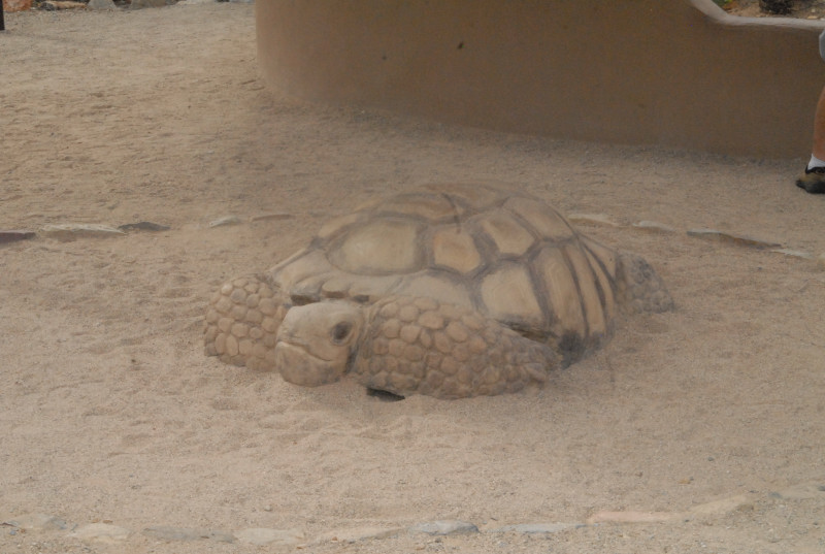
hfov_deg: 23.3
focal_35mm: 87
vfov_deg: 15.8
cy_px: 277
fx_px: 1998
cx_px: 412
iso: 1600
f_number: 22
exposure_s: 1/250
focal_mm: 58
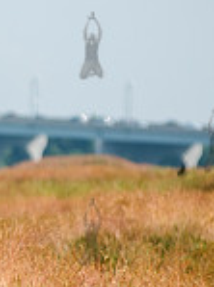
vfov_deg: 2.6
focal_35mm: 751
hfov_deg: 2.0
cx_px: -158
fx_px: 6217
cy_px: 138
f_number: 3.5
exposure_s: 1/1600
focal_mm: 200
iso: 125
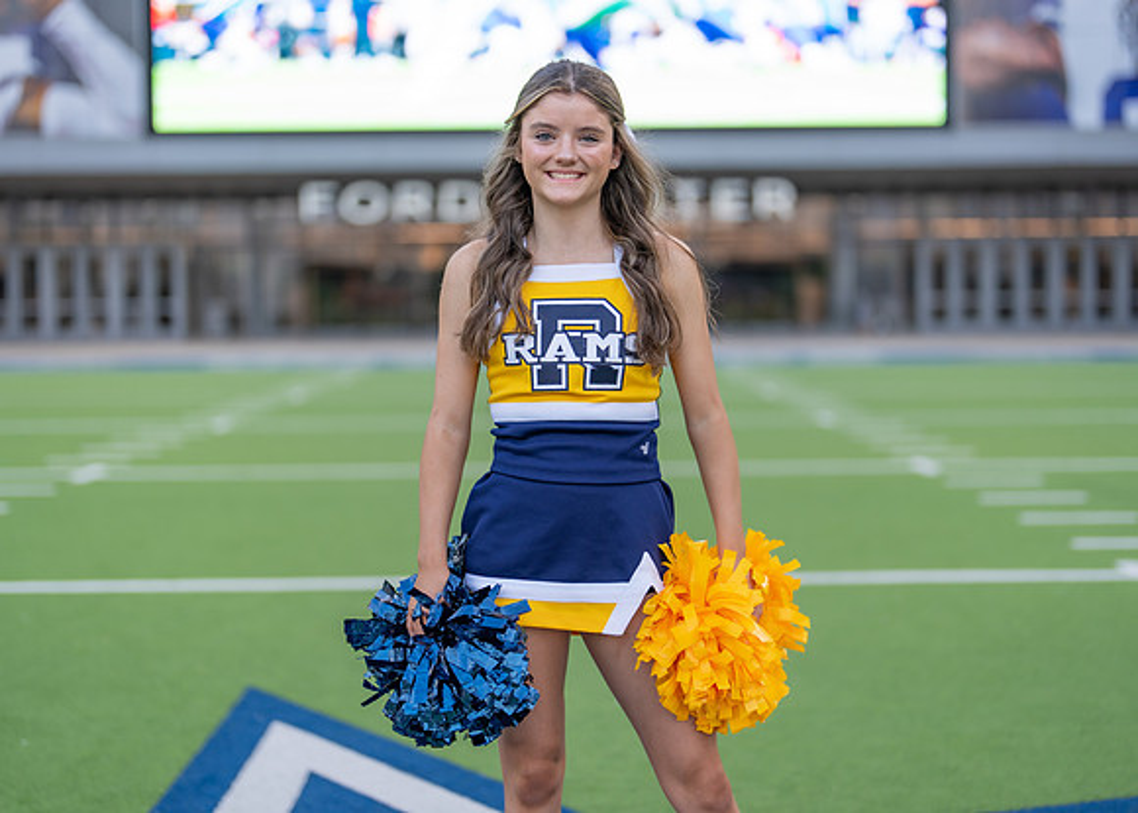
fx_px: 1735
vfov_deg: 26.3
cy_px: 399
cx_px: 580
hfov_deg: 36.3
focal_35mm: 54
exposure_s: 1/500
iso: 100
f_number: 1.2
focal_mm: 50
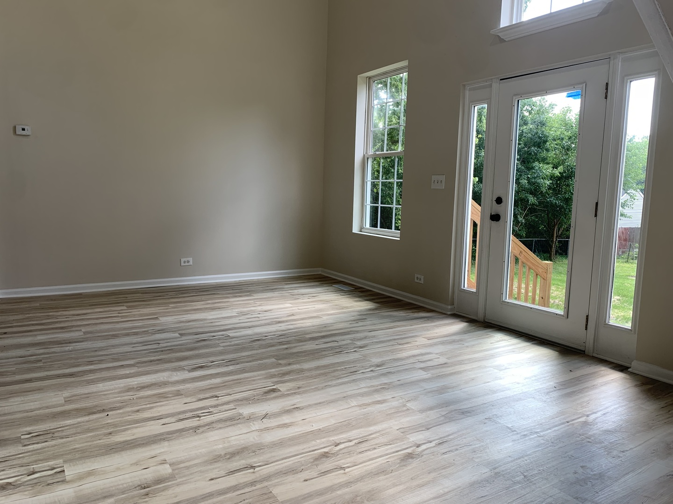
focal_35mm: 26
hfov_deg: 67.3
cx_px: 336
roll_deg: -1.3
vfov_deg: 53.1
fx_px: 505
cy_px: 252
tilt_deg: -7.4
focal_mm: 4.25
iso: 25
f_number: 1.8
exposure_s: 1/131
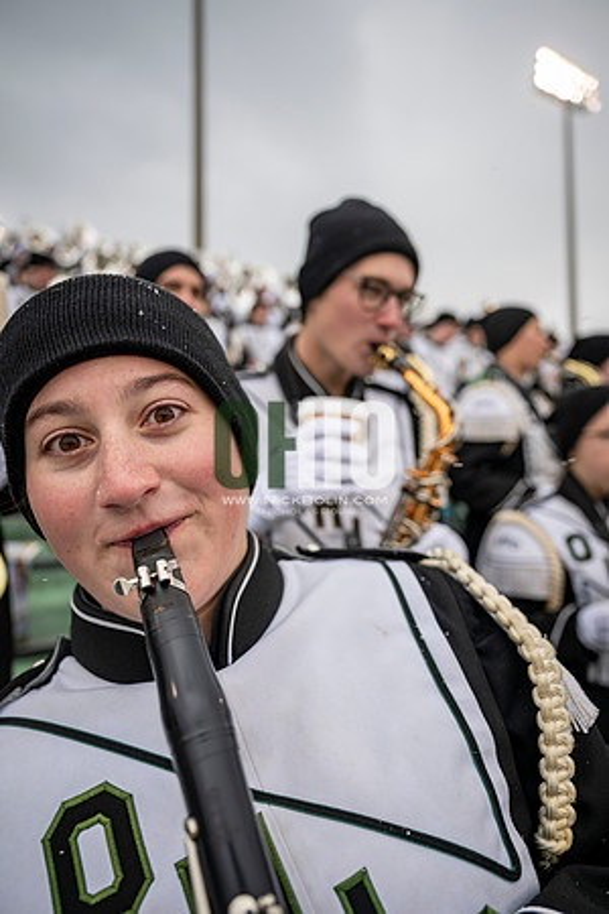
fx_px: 609
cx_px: 304
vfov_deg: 73.7
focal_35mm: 24
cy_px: 457
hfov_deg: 53.1
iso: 160
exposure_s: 1/500
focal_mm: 24
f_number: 2.8
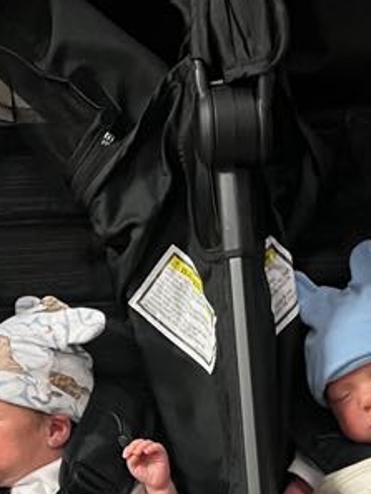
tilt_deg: -41.6
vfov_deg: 18.4
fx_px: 1499
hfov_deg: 14.0
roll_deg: -2.2
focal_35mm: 105
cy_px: 456
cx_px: 288
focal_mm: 5.7
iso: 500
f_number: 1.5
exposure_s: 1/53
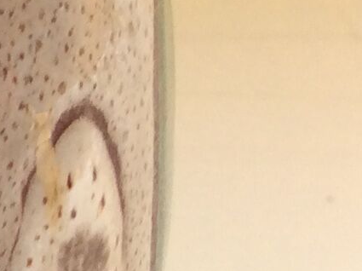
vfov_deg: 7.6
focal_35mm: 195
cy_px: 124
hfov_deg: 8.5
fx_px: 2038
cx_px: -714
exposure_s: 1/25
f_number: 2.4
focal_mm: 3.3
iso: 40
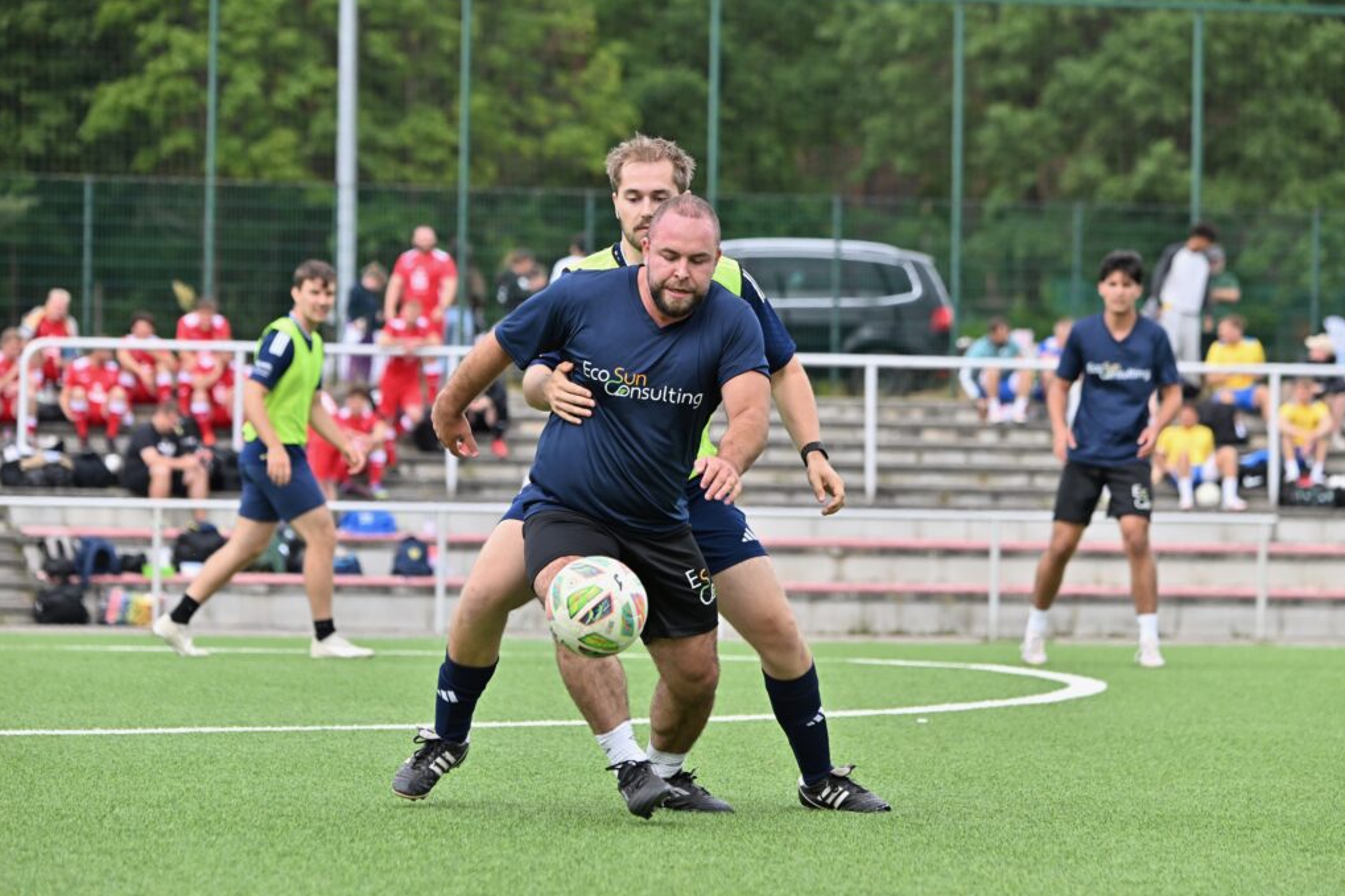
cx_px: 671
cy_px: 448
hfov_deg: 10.5
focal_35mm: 196
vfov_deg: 7.0
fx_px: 7321
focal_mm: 195
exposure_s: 1/1600
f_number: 5.3
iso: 720
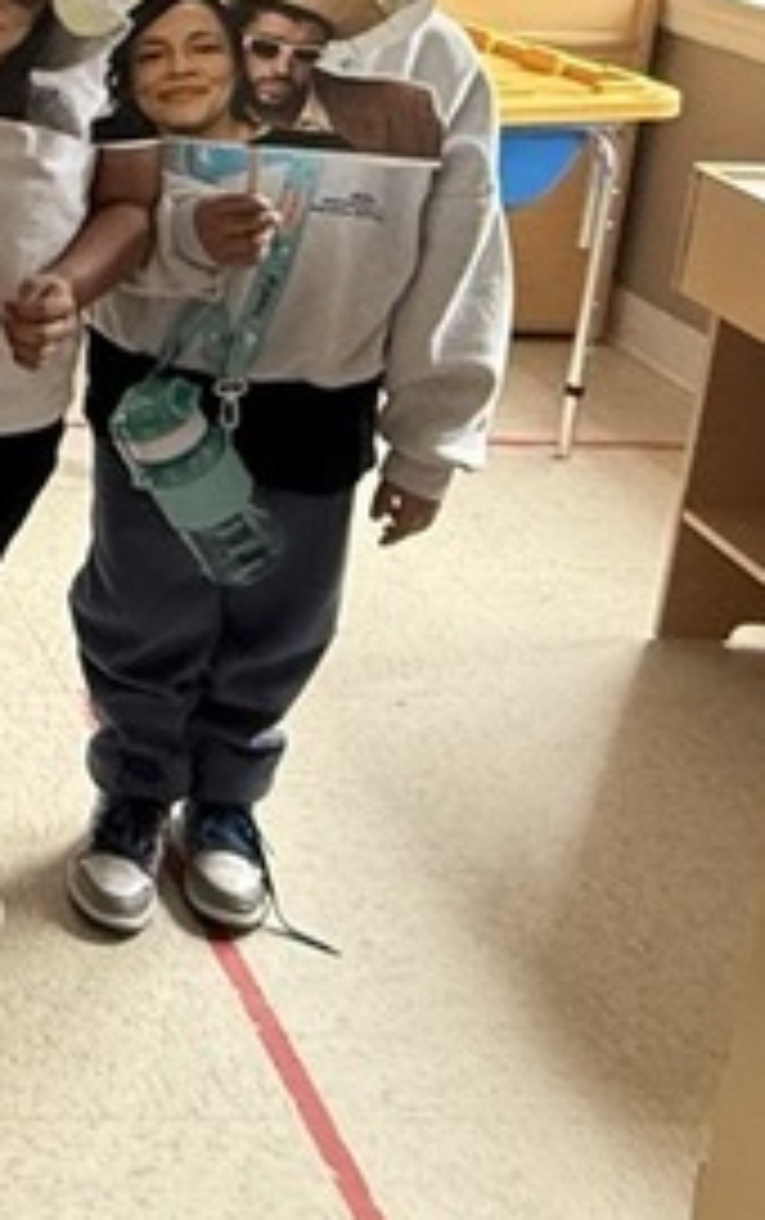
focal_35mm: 56
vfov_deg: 33.6
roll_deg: -2.4
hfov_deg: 19.4
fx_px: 1863
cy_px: 50
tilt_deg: -12.0
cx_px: -472
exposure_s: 1/60
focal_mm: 2.22
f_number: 2.2
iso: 400
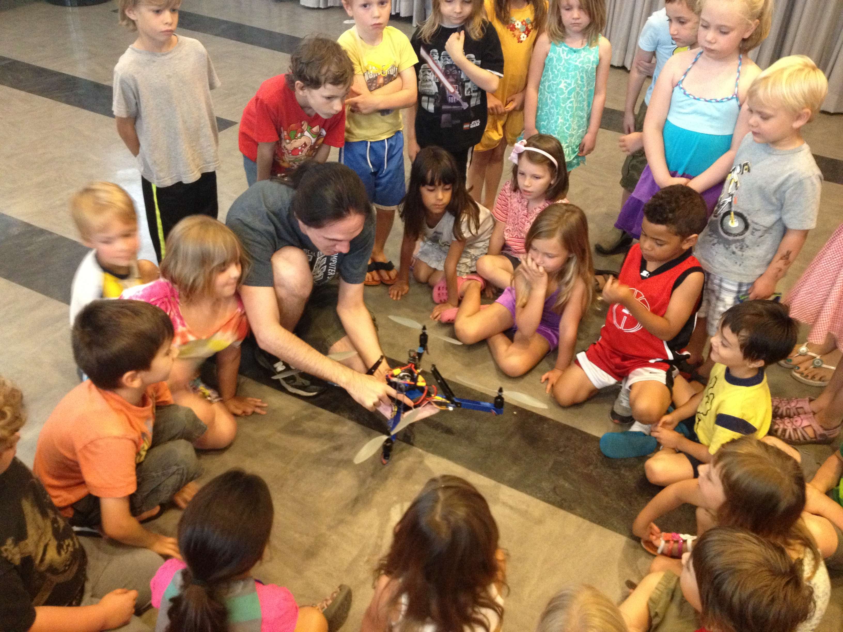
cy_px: 316
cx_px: 422
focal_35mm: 35
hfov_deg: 52.6
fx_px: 852
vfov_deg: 40.7
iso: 400
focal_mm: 4.28
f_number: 2.4
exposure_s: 1/15
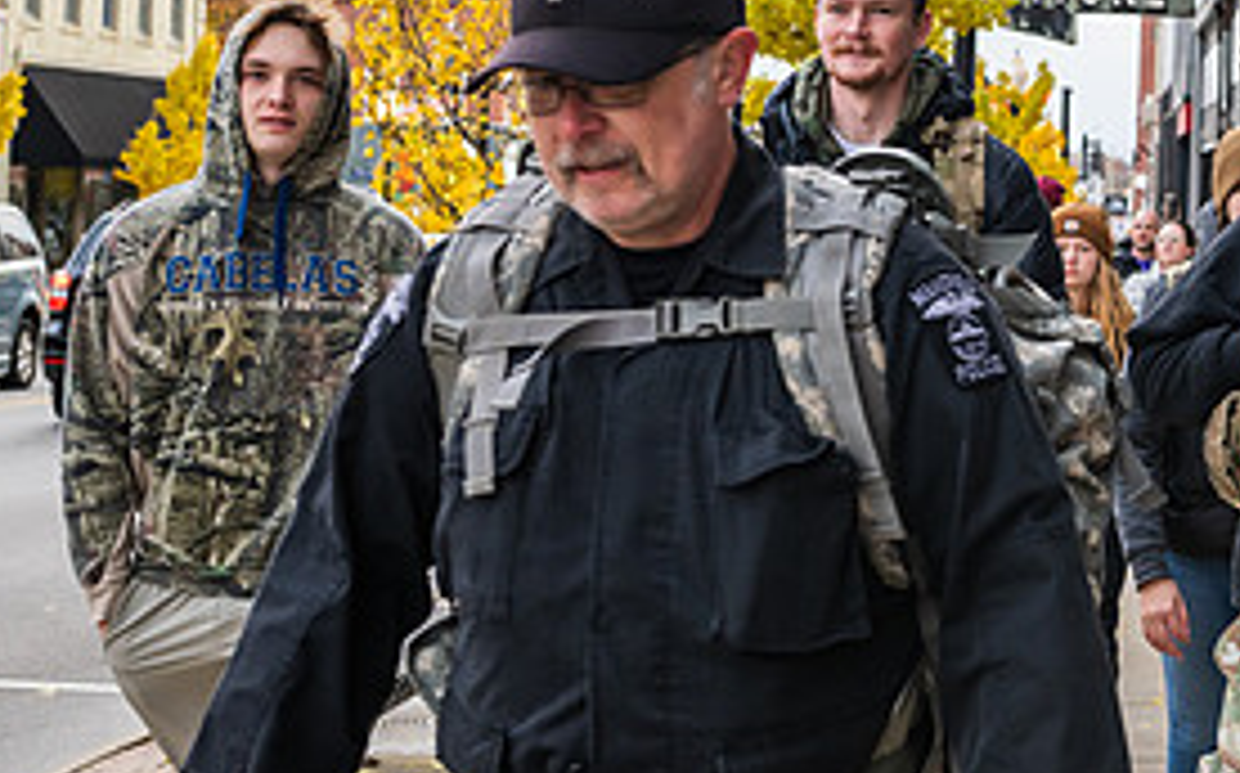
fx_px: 3039
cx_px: 1276
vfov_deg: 14.4
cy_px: 160
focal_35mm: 90
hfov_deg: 22.1
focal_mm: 42
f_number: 5
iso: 640
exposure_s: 1/320
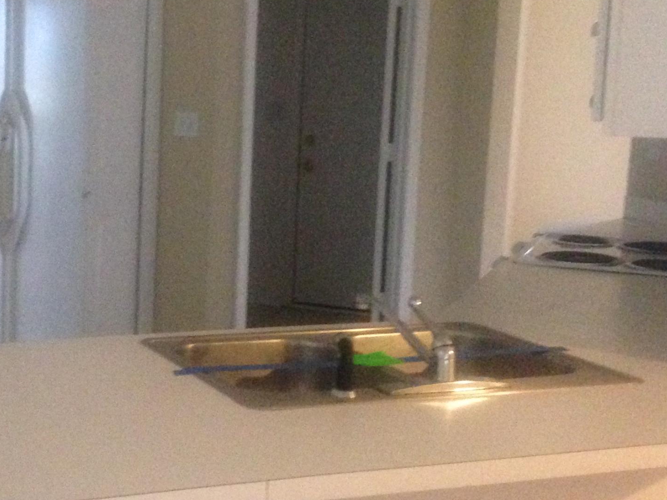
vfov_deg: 21.3
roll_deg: -0.6
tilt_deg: -7.4
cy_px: 219
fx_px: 1329
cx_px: 99
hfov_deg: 27.4
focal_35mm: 69
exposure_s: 1/15
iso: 640
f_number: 2.4
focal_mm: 4.12
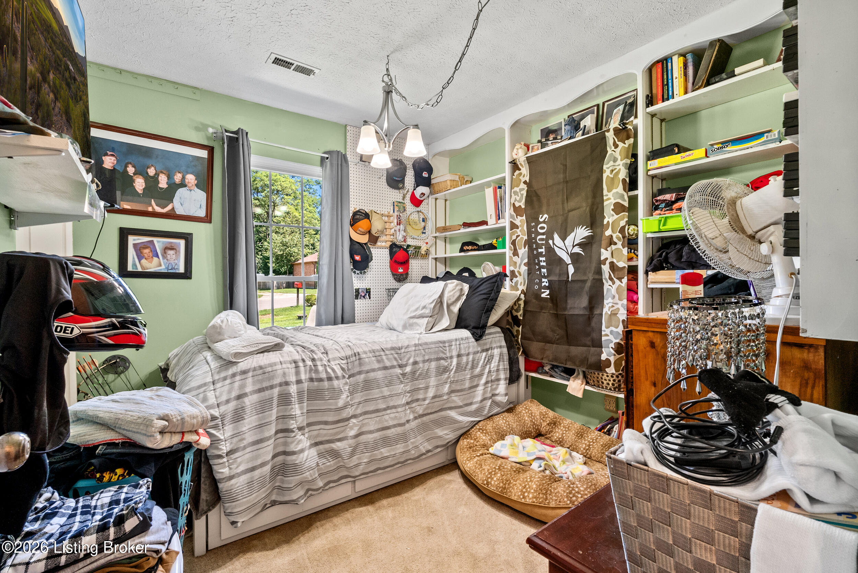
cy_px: 286
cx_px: 429
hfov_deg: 96.7
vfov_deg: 73.8
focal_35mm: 16
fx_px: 382
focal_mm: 16
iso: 1250
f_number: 11
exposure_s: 1/4
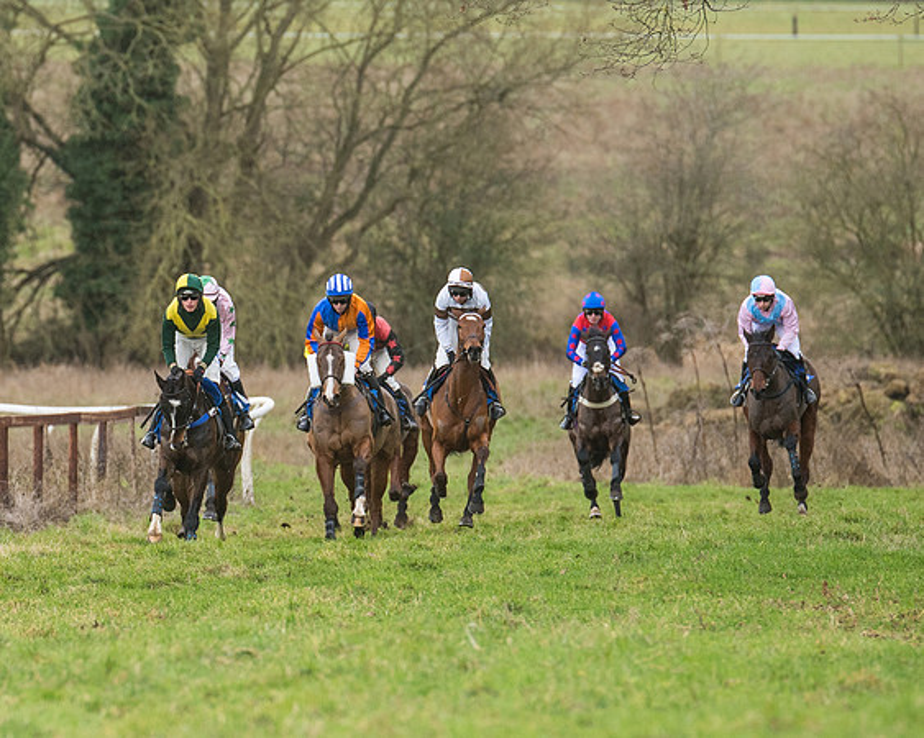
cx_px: 236
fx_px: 17327
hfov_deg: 3.1
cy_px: 289
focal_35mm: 634
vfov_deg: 2.4
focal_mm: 300
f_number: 4
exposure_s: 1/1000
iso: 800
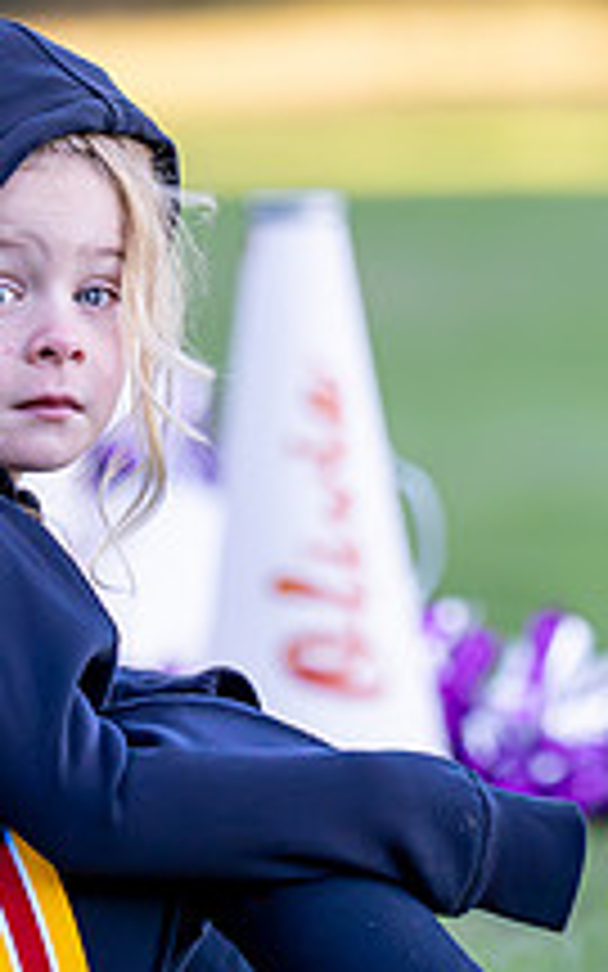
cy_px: 477
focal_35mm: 564
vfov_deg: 3.7
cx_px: 14
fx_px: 14953
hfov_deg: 2.3
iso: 1600
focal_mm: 147
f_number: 2.8
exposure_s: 1/3200
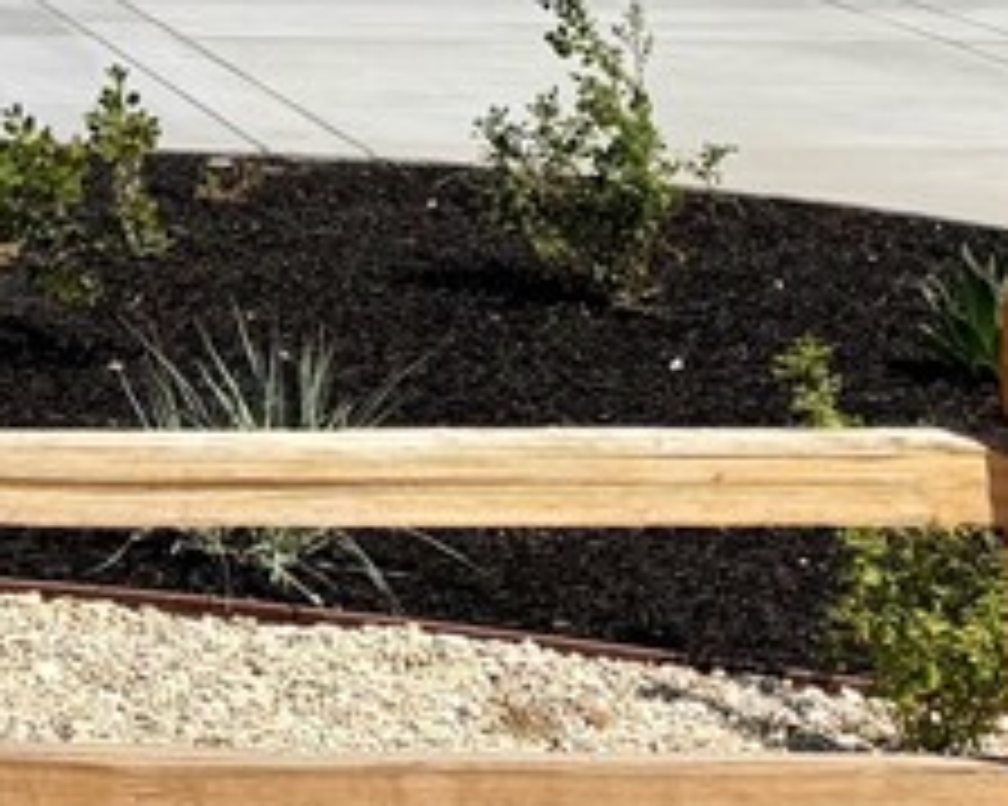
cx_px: -585
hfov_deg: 16.1
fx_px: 3191
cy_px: -680
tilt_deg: +2.1
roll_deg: +0.3
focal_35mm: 107
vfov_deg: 12.9
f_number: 1.78
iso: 80
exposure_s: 1/6711
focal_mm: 6.76
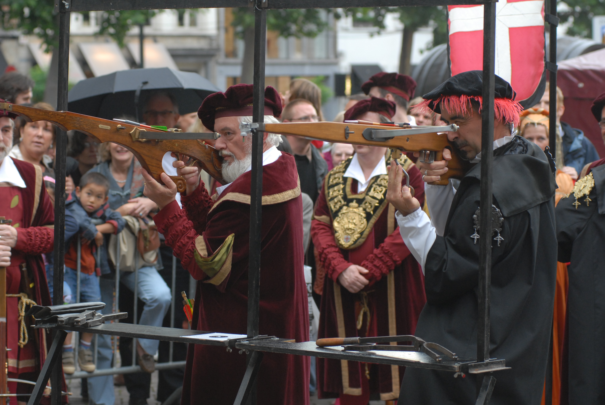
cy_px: 202
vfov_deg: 10.0
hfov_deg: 14.8
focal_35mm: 138
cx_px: 302
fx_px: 2322
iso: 400
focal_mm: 92
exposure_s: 1/90
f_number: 5
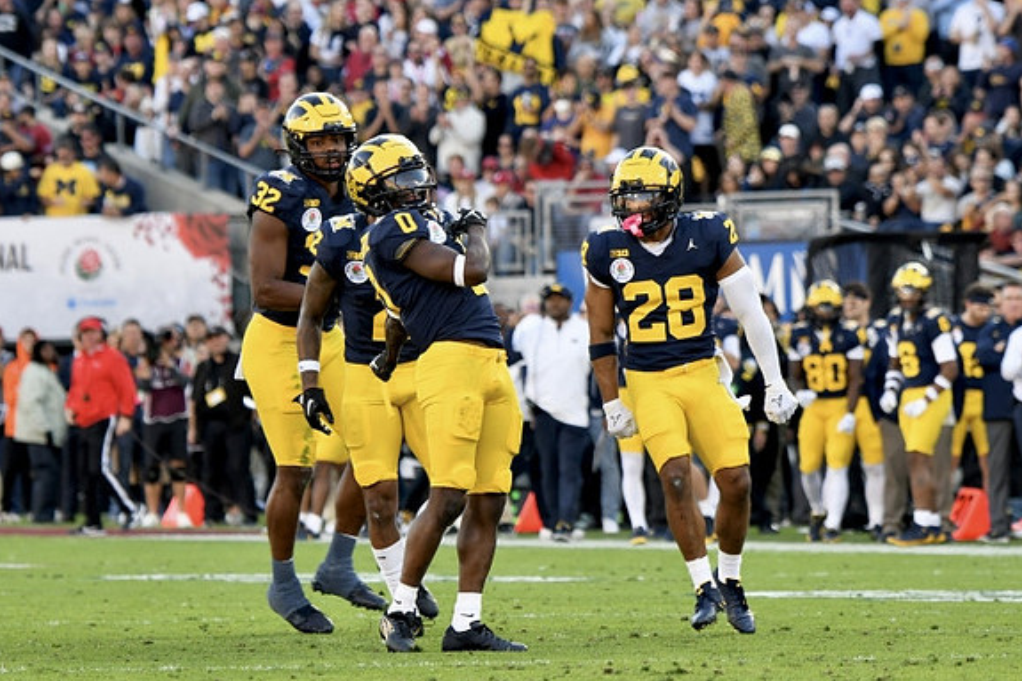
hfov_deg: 5.7
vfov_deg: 3.8
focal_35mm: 363
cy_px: 341
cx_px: 514
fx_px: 10302
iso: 800
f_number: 5.3
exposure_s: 1/500
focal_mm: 240
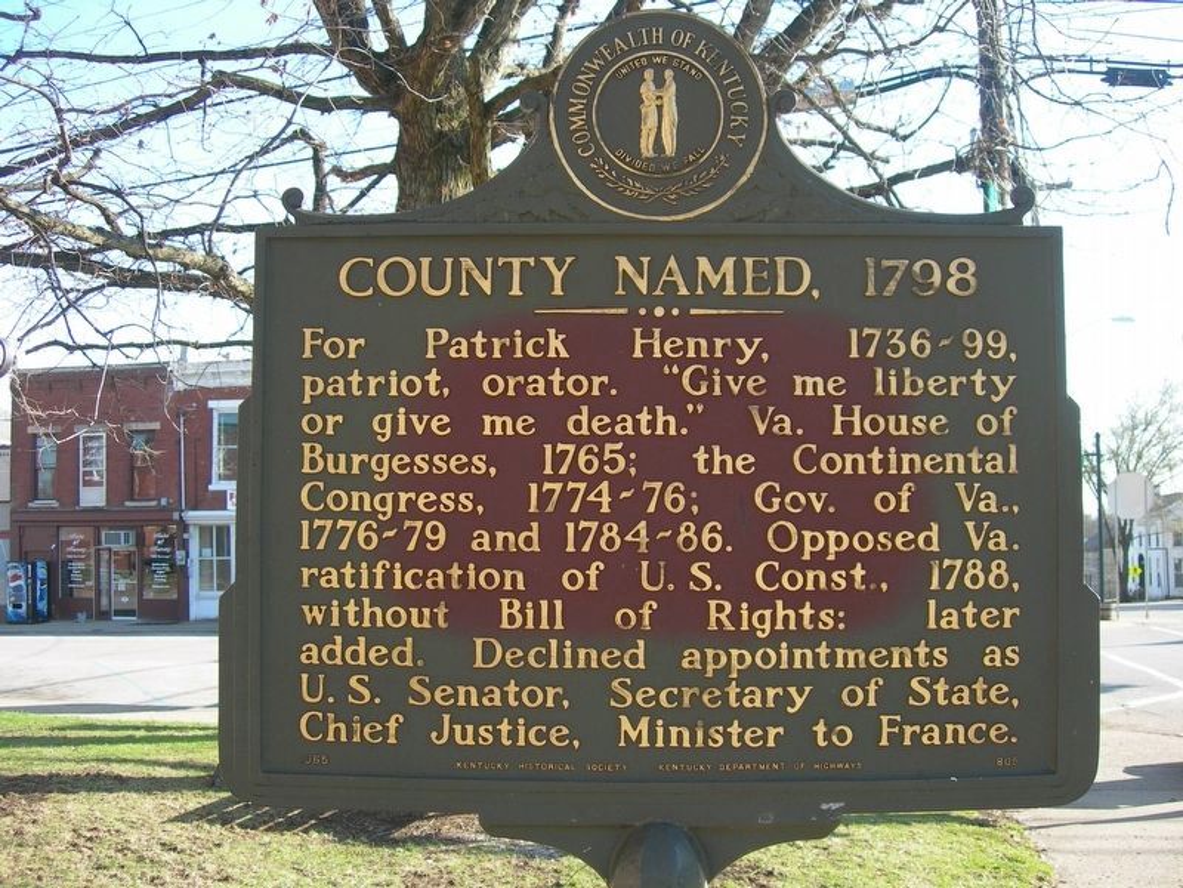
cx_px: 592
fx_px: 1299
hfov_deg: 49.0
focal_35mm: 38
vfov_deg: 37.7
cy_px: 444
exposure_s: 1/202
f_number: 2.8
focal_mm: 7.8
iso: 50
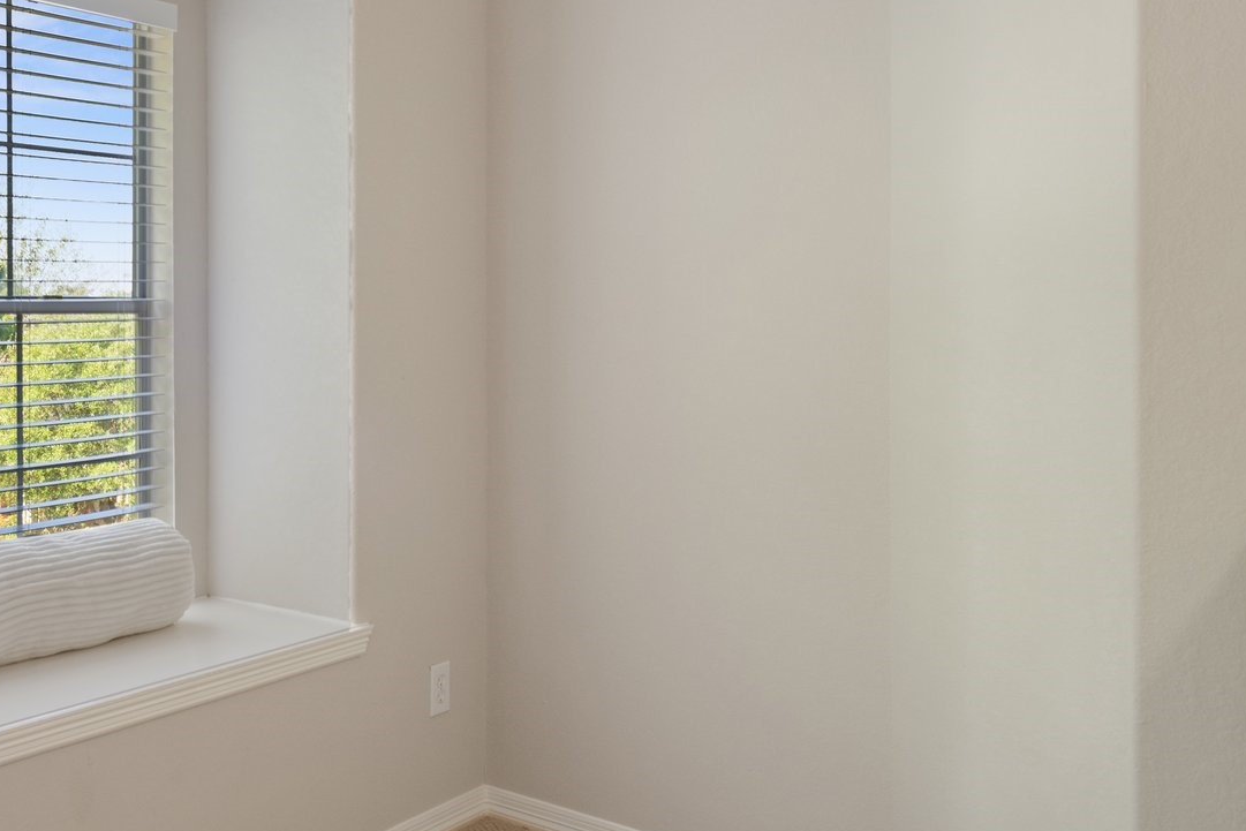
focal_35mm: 36
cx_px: 174
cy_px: 316
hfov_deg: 48.7
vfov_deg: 36.7
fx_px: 1246
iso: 320
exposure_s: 1/5
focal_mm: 19
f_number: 9
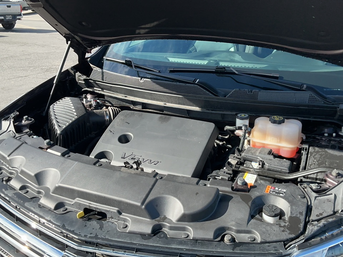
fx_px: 297
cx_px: 172
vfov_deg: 46.8
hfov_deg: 60.0
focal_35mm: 30
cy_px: 128
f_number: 1.8
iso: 25
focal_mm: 3
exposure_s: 1/504
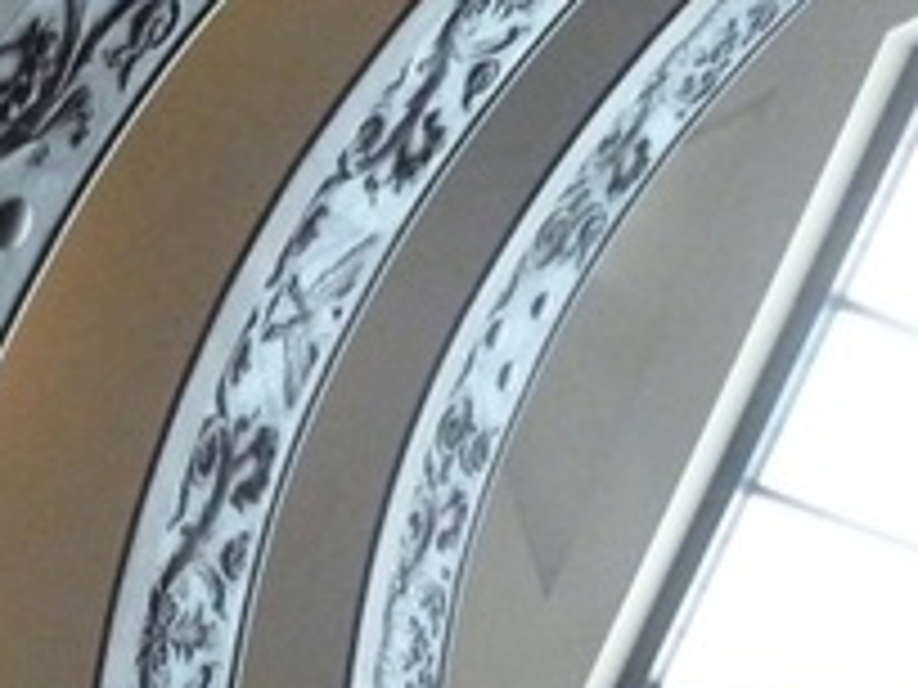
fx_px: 2572
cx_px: -315
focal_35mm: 97
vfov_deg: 15.1
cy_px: 616
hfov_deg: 18.6
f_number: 3.3
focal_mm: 4.1
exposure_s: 1/40
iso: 800
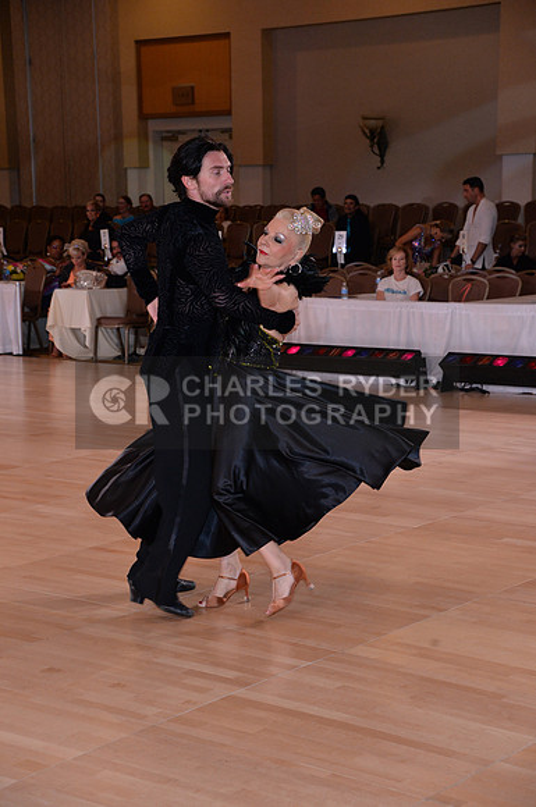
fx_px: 1568
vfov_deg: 28.9
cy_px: 404
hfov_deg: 19.4
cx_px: 268
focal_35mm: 70
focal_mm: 70
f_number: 5.6
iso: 2000
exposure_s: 1/250
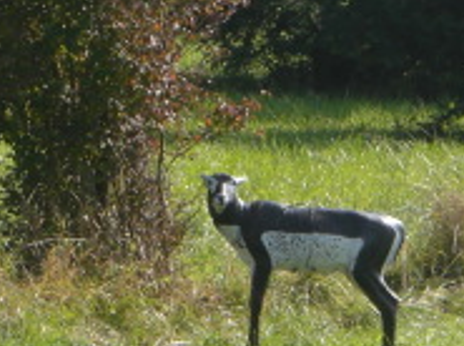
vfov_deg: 3.2
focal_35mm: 461
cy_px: 216
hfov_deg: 4.3
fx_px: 6167
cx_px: 321
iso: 50
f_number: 4.4
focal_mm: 22.1
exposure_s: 1/250
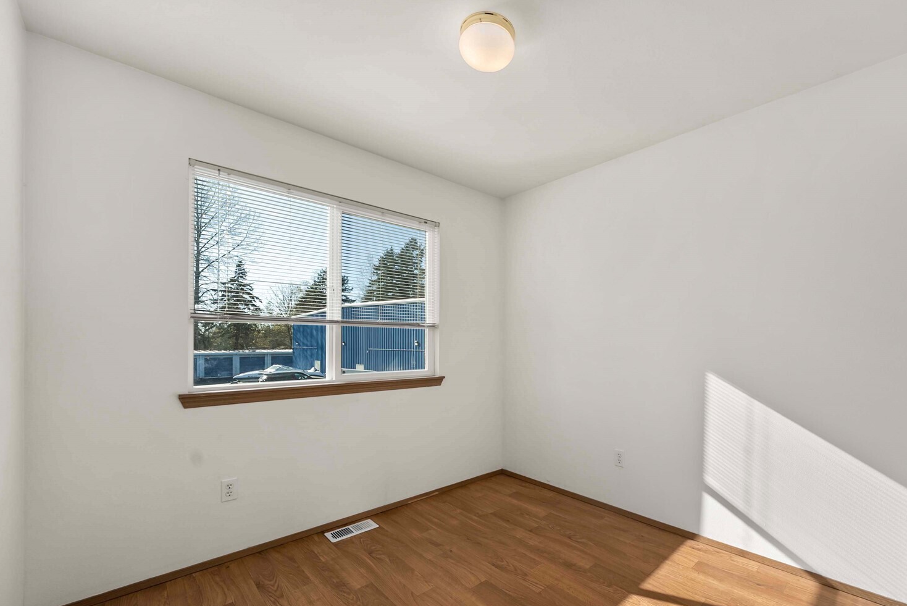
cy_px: 345
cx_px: 514
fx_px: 378
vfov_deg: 77.0
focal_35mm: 15
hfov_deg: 99.8
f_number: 7.1
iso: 80
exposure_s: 1/250
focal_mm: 13
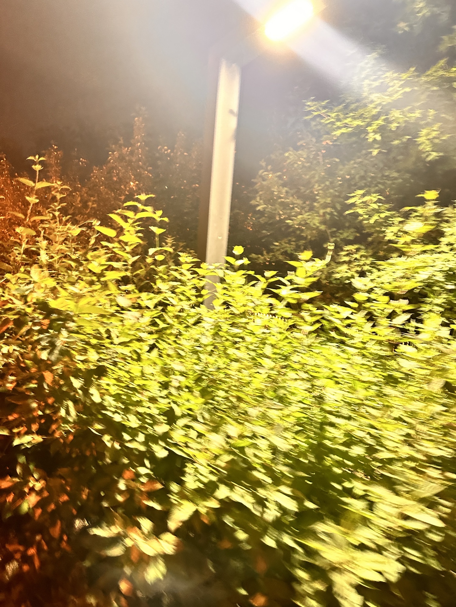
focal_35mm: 24
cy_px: 304
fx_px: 422
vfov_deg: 71.6
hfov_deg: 56.8
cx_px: 228
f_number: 1.78
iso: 1000
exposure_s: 1/25
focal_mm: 6.86
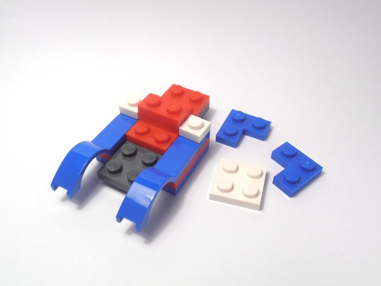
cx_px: 190
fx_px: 407
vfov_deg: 38.7
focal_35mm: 37
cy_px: 143
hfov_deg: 50.1
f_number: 3.9
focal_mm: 6.61
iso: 80
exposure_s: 1/100
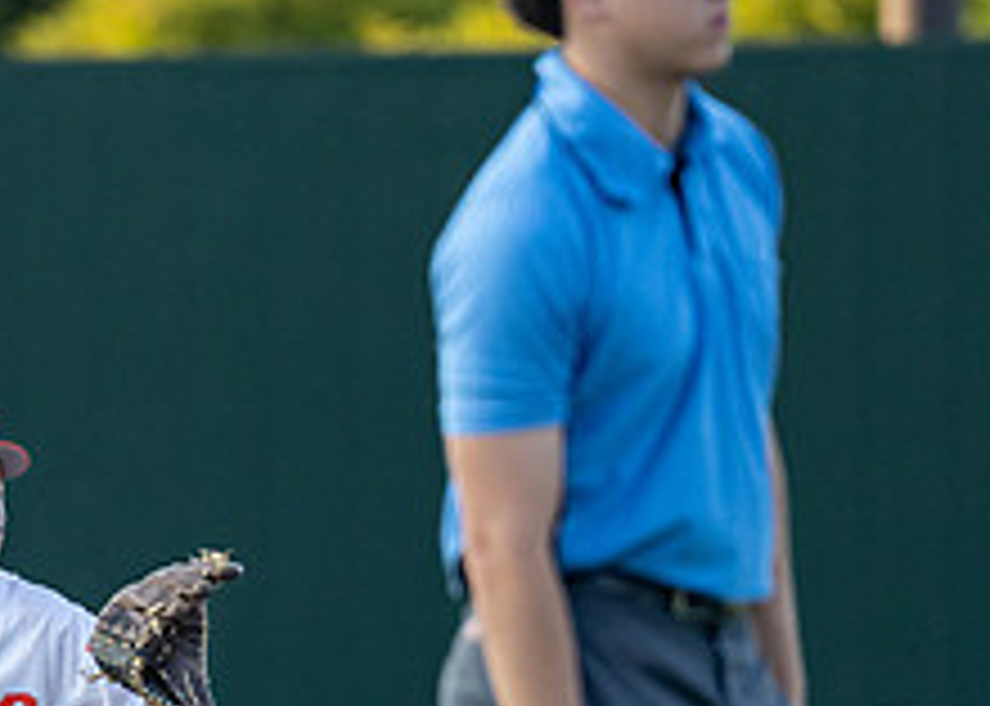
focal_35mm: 779
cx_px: -14
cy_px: 803
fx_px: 21896
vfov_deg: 1.8
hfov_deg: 2.6
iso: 640
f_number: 2.8
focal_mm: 200
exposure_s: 1/2500
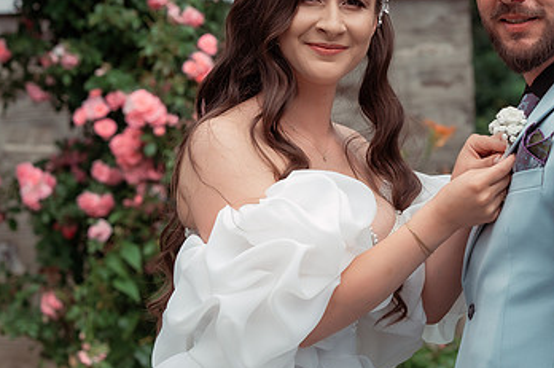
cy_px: 130
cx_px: 429
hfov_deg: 11.3
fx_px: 2781
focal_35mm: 181
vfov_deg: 7.6
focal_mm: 85
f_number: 5
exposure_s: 1/800
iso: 250
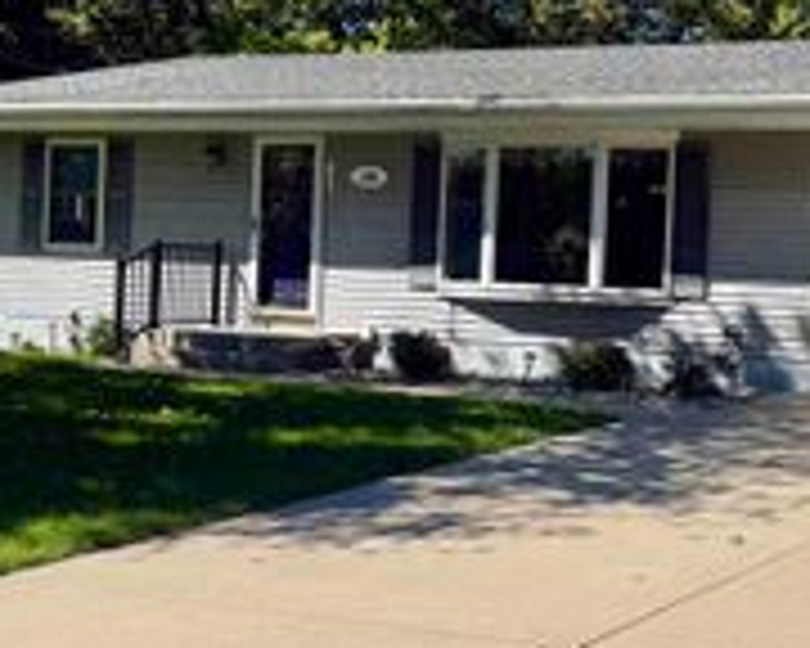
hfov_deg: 28.5
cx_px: 648
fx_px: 1558
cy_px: 290
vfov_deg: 23.5
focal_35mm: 65
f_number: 1.78
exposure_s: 1/4975
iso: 80
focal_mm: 6.76
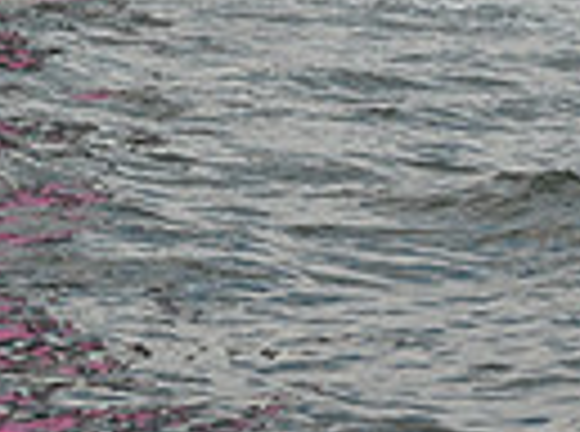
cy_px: -810
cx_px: 7
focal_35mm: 347
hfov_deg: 5.7
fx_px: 5798
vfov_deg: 4.1
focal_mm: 80
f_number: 13
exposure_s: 1/800
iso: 320
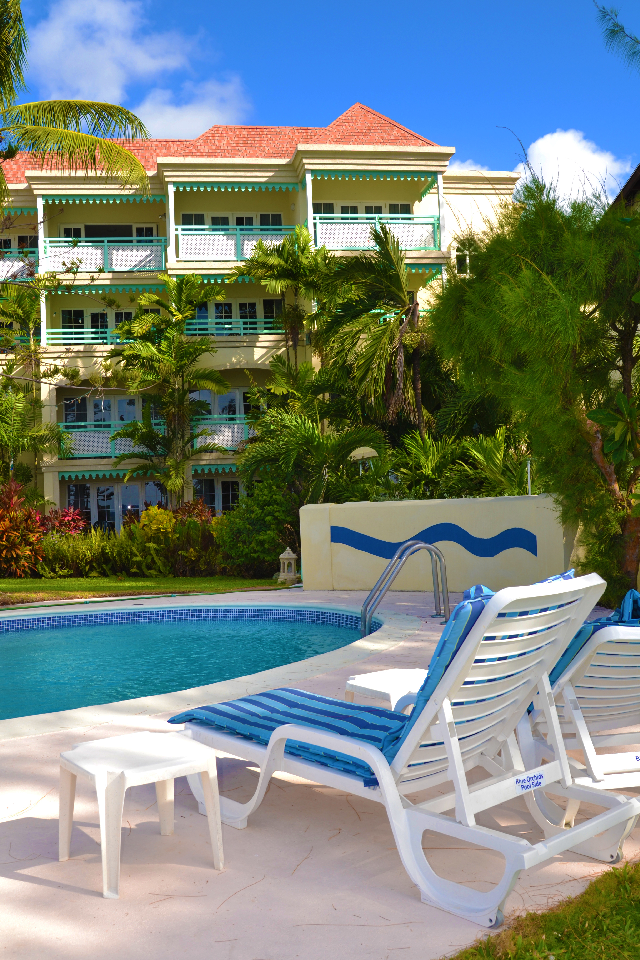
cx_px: 320
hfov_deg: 36.9
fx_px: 960
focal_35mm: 36
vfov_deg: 53.1
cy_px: 480
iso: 100
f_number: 7.1
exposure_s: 1/125
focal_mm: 24
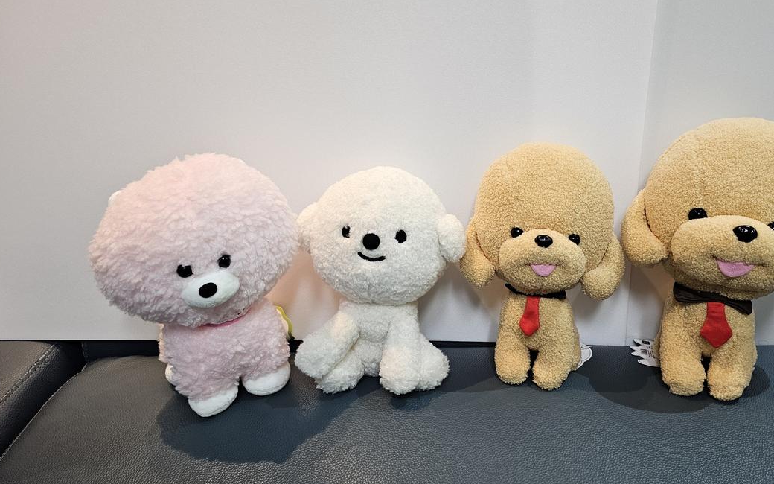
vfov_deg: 41.8
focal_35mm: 30
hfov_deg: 62.3
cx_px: 465
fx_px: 633
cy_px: 231
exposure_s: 1/120
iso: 160
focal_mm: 6.3
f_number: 1.7
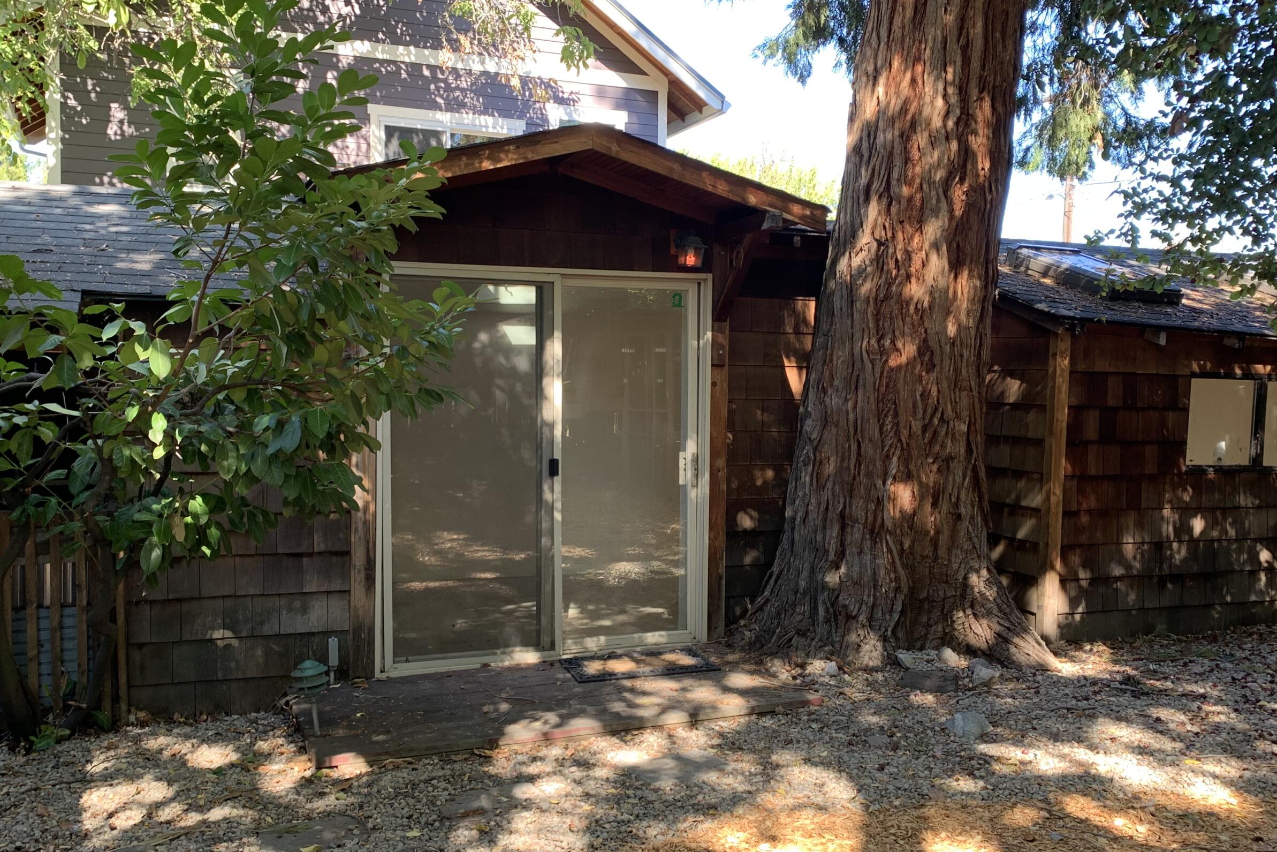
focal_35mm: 34
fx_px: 1206
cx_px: 649
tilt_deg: -2.1
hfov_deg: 55.8
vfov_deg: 38.9
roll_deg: -1.0
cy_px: 444
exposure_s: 1/122
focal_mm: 4.25
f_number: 1.8
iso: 40
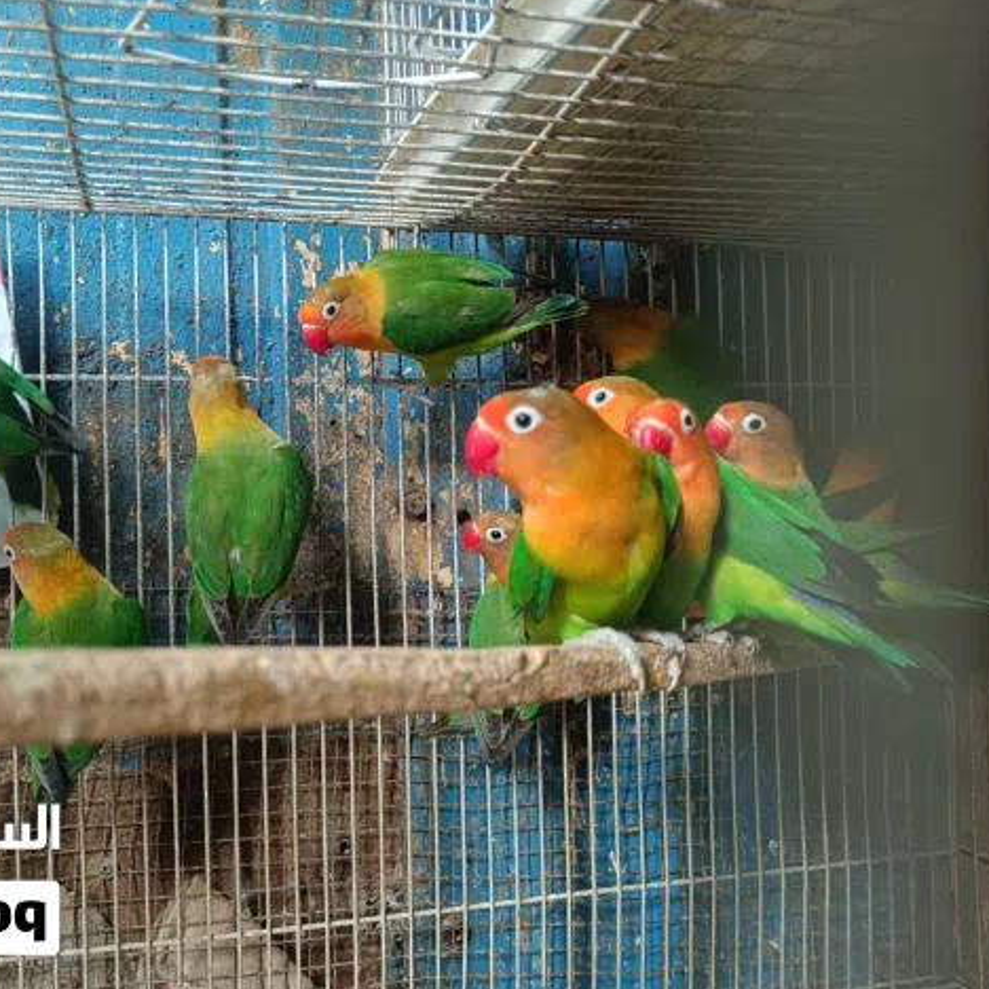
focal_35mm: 29
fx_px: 937
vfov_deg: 55.6
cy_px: 499
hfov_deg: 55.1
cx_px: 378
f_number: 1.88
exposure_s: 1/50.1
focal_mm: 5.59
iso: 322
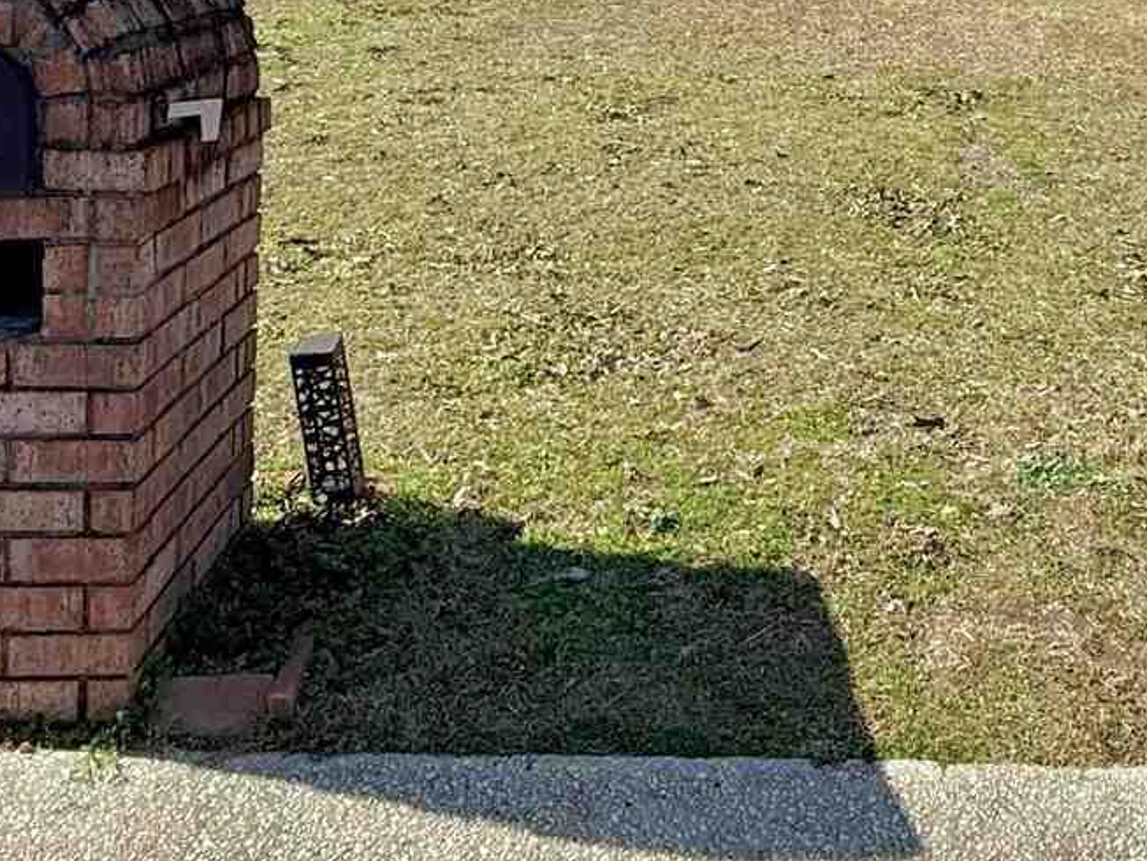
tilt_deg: +0.9
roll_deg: -0.2
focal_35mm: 44
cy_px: -93
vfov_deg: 29.5
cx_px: 848
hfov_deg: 41.8
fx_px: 1458
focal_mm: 2.22
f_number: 2.2
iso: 50
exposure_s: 1/1901
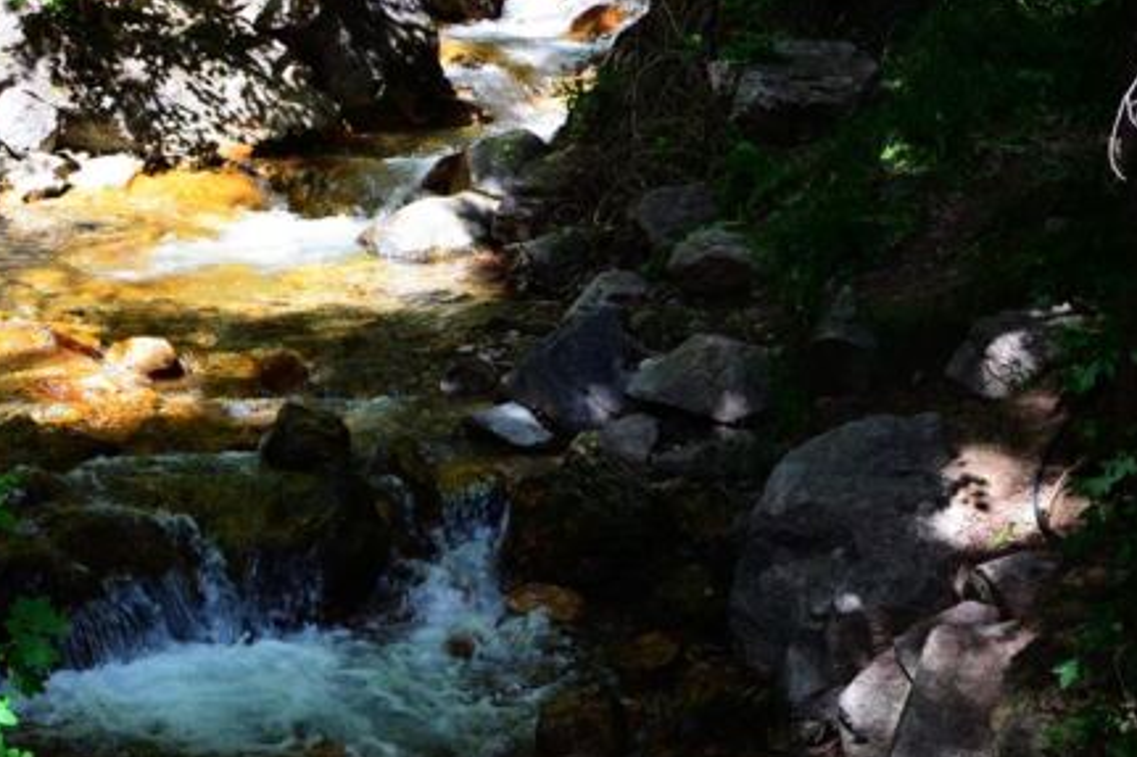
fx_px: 2454
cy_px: 526
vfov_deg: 17.5
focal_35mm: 78
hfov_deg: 26.0
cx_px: 472
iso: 400
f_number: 9
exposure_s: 1/100
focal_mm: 35
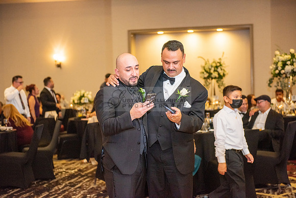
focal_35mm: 70
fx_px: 576
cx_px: 148
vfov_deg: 19.5
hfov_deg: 28.8
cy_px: 99
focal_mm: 70
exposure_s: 1/250
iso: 1600
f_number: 2.8
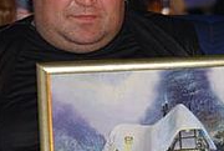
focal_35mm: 192
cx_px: 134
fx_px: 1198
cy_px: 92
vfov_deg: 7.2
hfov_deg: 10.7
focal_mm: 48
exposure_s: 1/60
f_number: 2.8
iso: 200
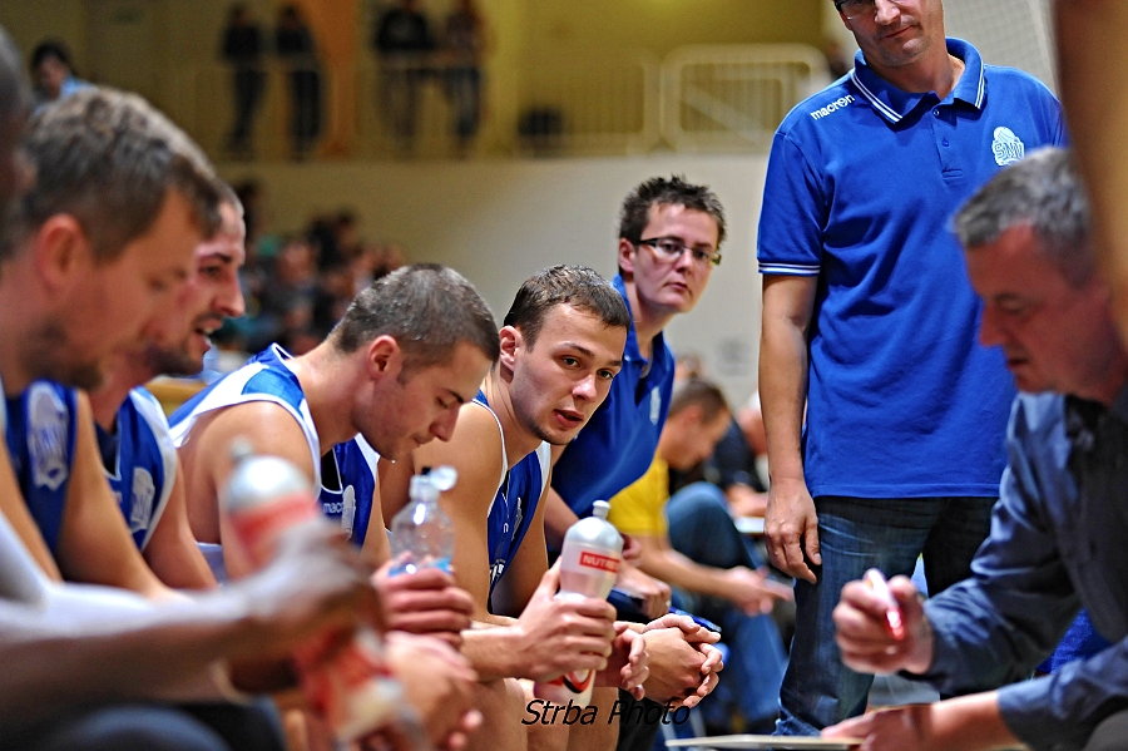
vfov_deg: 12.2
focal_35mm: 112
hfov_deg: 18.3
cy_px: 376
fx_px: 3507
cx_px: 564
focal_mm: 112
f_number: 2.8
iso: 2500
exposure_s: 1/320
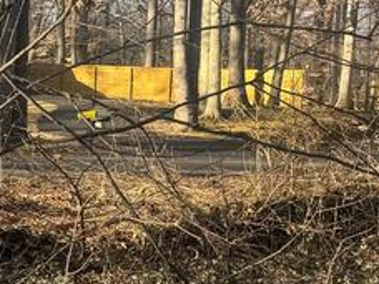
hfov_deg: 14.6
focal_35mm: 108
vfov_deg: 13.7
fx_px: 1182
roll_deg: -0.6
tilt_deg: -4.7
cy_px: 181
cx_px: -406
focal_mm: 6.76
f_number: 1.78
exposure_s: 1/938
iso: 80
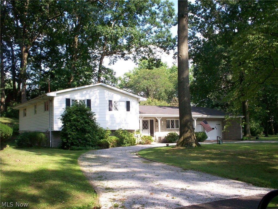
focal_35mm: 36
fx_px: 289
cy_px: 104
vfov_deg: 39.7
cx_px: 139
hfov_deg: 51.4
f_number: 4.5
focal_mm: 6
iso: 100
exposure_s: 1/169
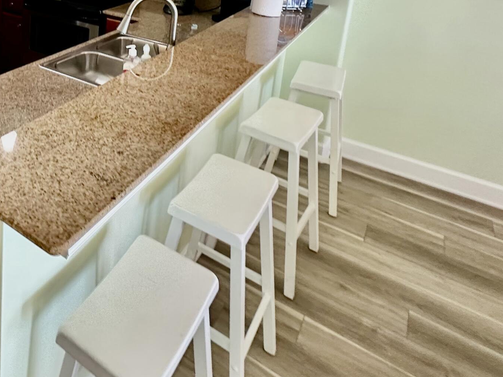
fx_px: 450
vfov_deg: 39.4
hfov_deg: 47.3
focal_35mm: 31
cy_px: -10
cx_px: -12
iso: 200
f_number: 2.2
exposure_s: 1/60
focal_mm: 2.22
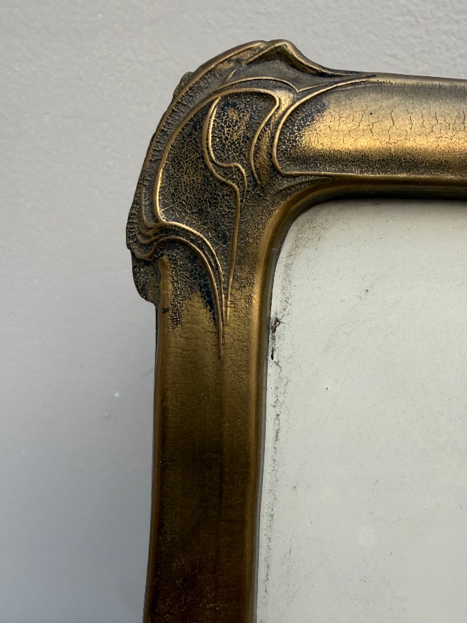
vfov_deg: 56.8
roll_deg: -1.3
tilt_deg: -17.9
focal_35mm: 32
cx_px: 277
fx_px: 576
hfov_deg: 44.0
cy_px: 316
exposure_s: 1/125
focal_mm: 2.22
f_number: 2.2
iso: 40
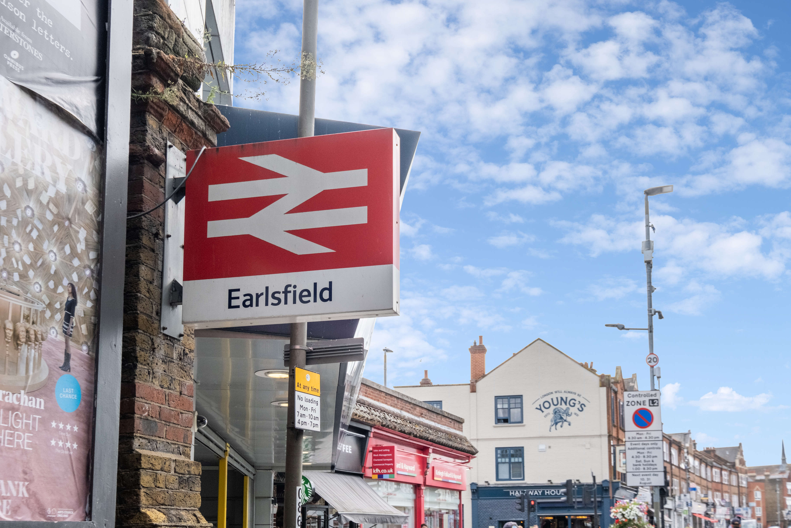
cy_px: 264
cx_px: 396
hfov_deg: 53.1
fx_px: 791
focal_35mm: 36
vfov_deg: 36.9
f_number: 8
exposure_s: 1/320
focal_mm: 24
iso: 640
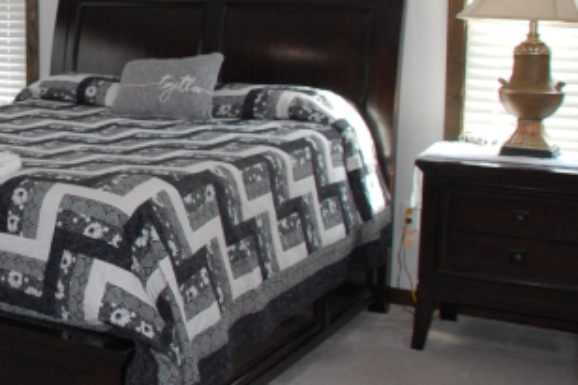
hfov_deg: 27.8
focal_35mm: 66
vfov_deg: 20.4
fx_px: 1059
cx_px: -64
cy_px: 94
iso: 400
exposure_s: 1/60
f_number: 3.5
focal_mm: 18
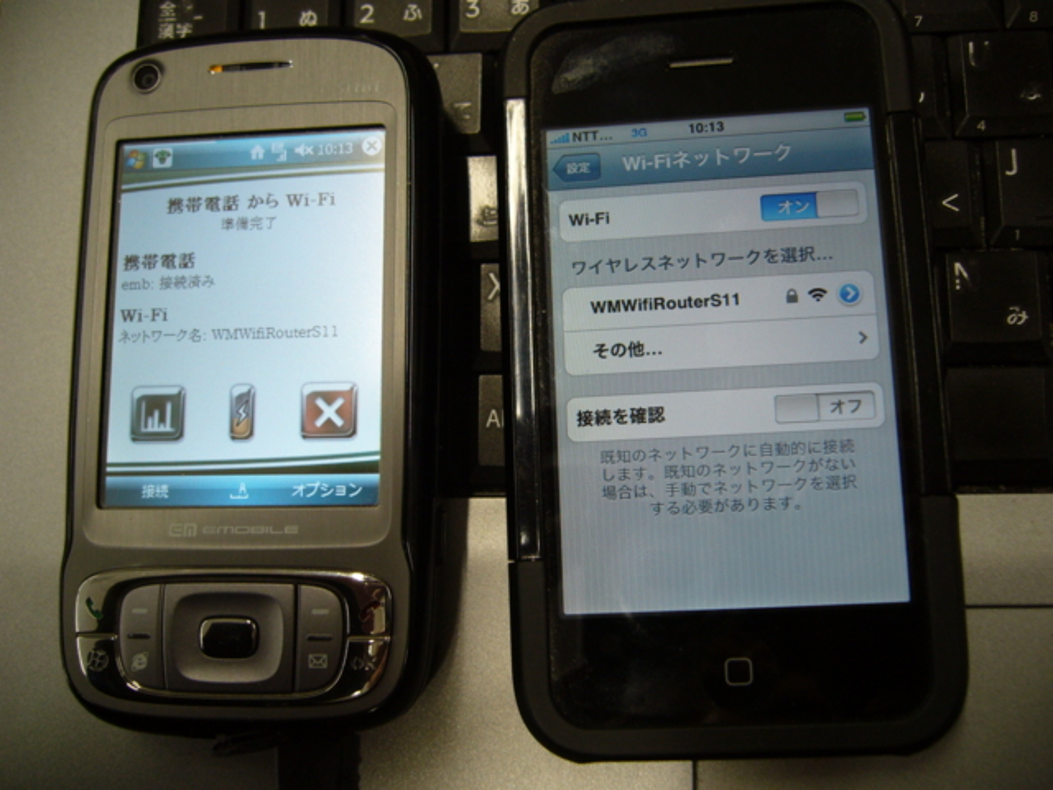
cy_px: 395
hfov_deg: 52.6
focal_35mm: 35
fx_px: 1065
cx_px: 526
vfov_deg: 40.7
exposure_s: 1/25
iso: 100
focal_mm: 5.8
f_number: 2.8
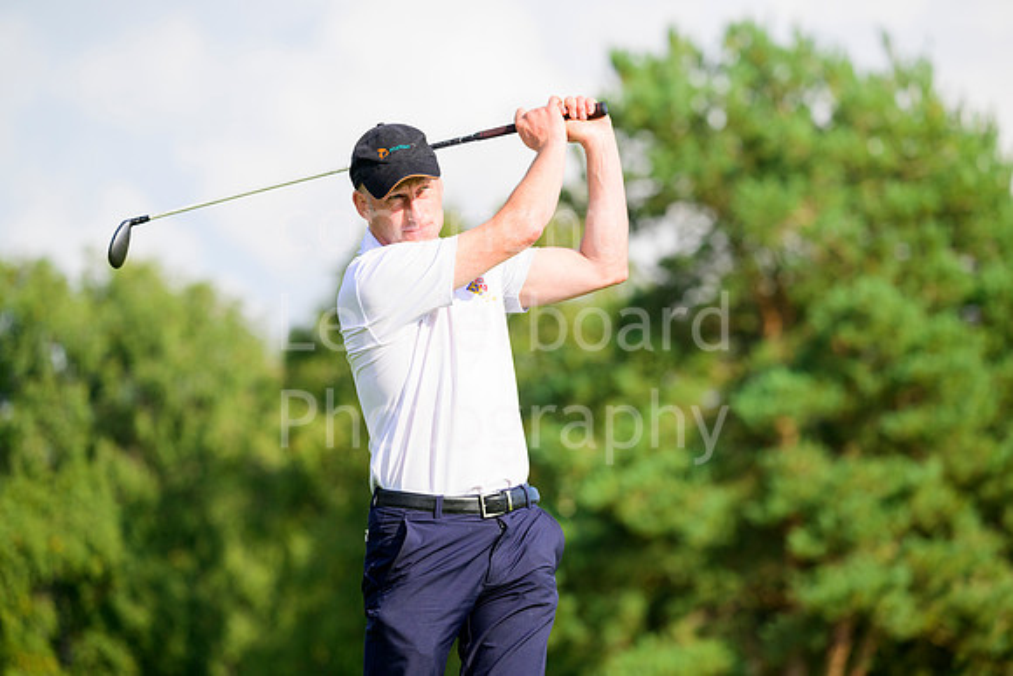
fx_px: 6192
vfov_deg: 6.2
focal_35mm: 220
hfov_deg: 9.4
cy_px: 338
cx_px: 506
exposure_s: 1/2000
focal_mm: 220
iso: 640
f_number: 5.6
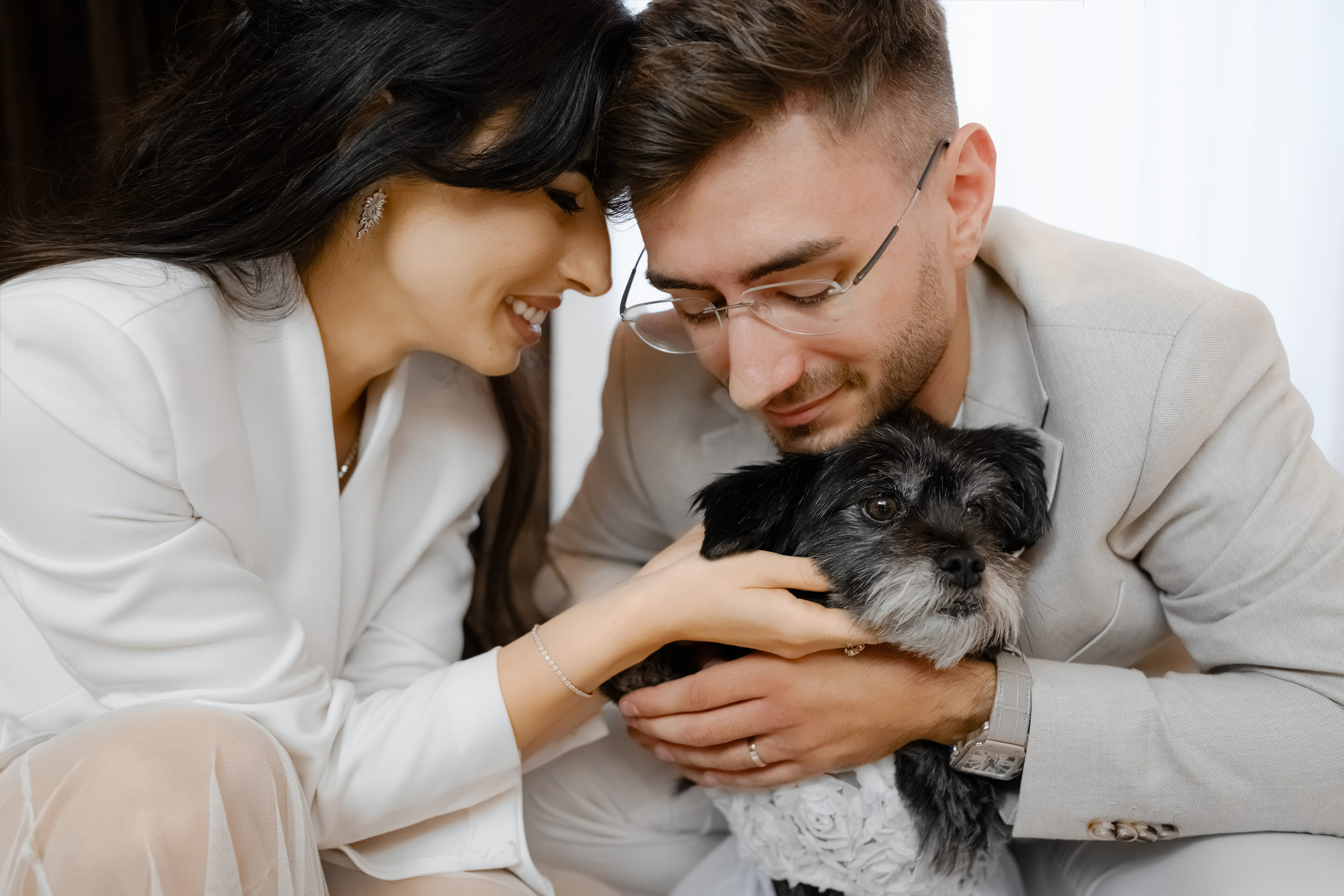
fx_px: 1307
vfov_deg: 37.9
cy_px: 448
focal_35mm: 35
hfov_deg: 54.4
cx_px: 672
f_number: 2.8
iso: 5000
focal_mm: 35
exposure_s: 1/200
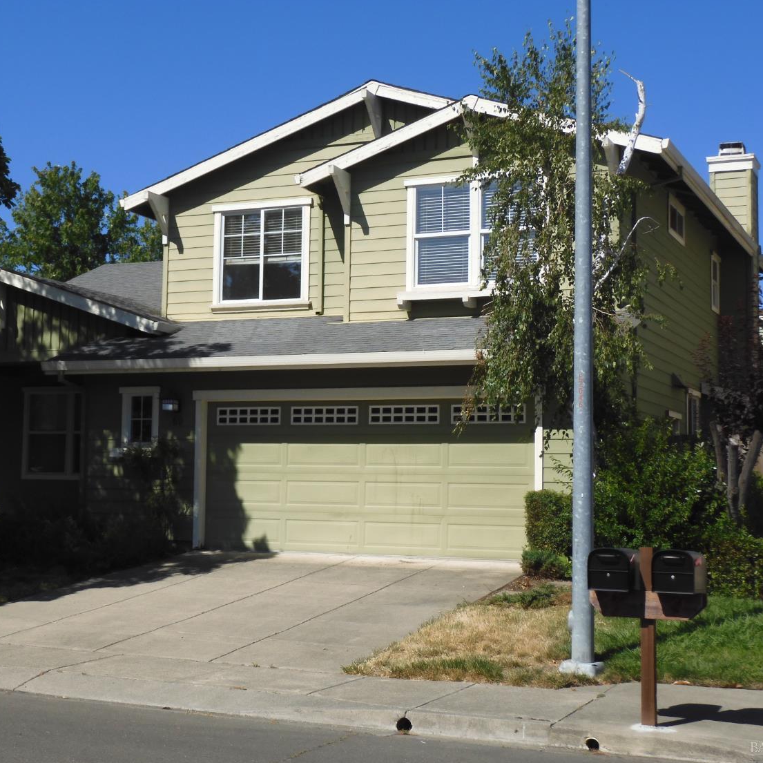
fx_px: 1347
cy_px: 384
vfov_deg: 31.6
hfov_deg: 31.5
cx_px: 289
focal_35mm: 54
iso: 100
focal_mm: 8
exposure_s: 1/1250
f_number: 4
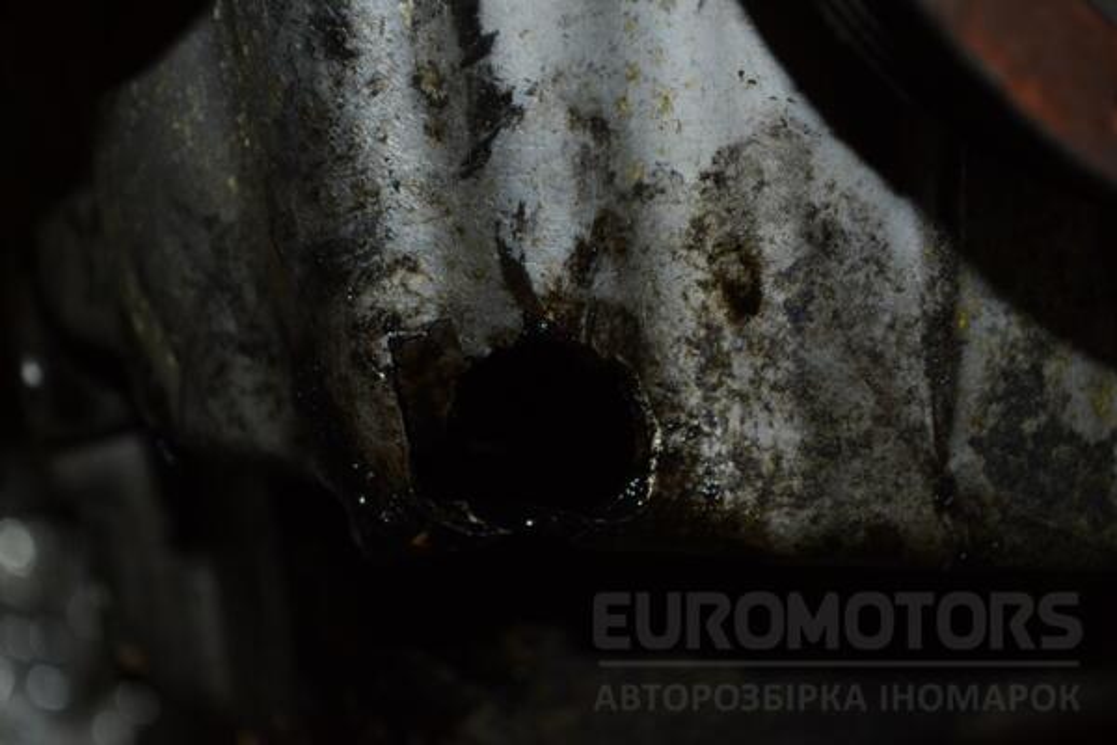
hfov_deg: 24.6
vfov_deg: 16.6
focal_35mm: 82
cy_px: 372
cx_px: 558
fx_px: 2560
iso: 900
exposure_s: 1/60
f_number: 7.1
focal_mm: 55
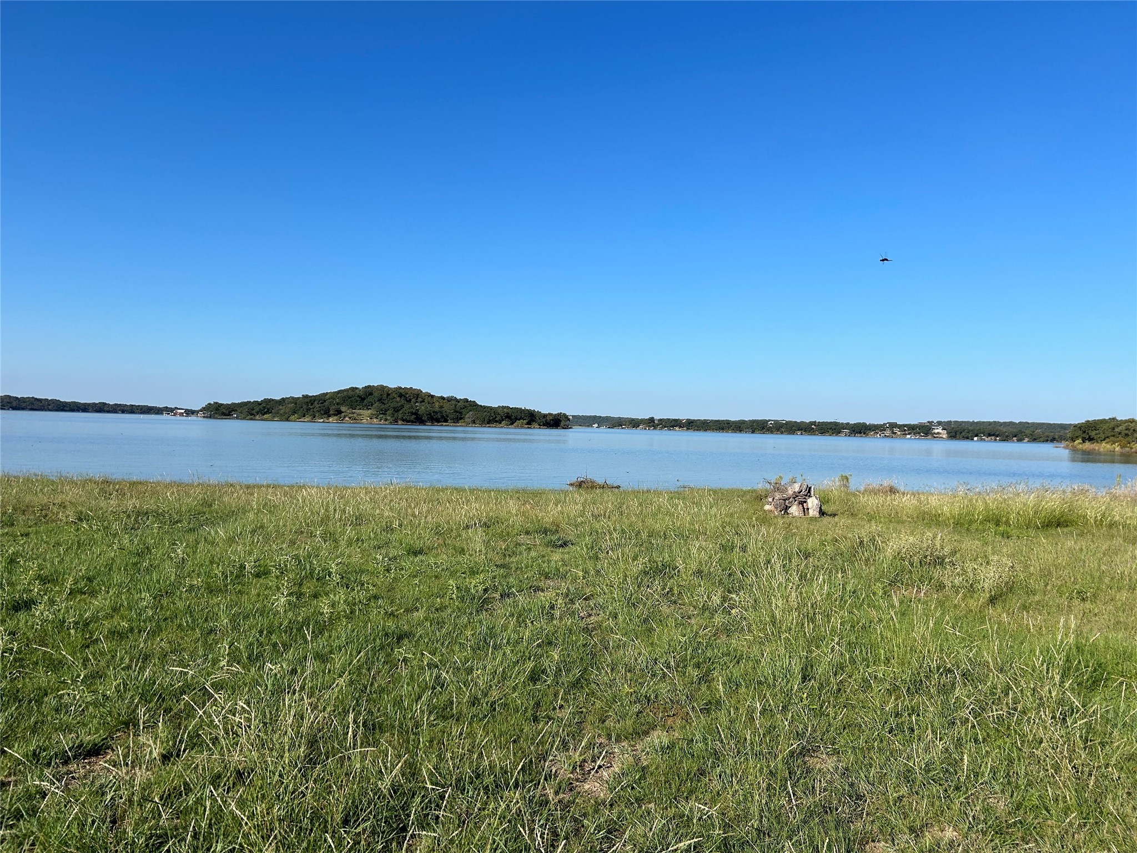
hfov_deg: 67.3
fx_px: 854
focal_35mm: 26
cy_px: 426
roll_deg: -1.6
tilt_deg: -0.8
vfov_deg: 53.1
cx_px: 568
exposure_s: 1/5076
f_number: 1.5
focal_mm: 5.7
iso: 50
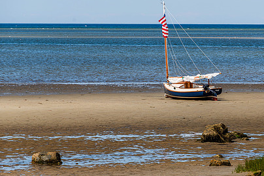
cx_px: 169
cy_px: 85
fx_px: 2157
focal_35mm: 294
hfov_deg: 7.0
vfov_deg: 4.7
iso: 64
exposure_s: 1/250
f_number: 8
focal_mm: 200
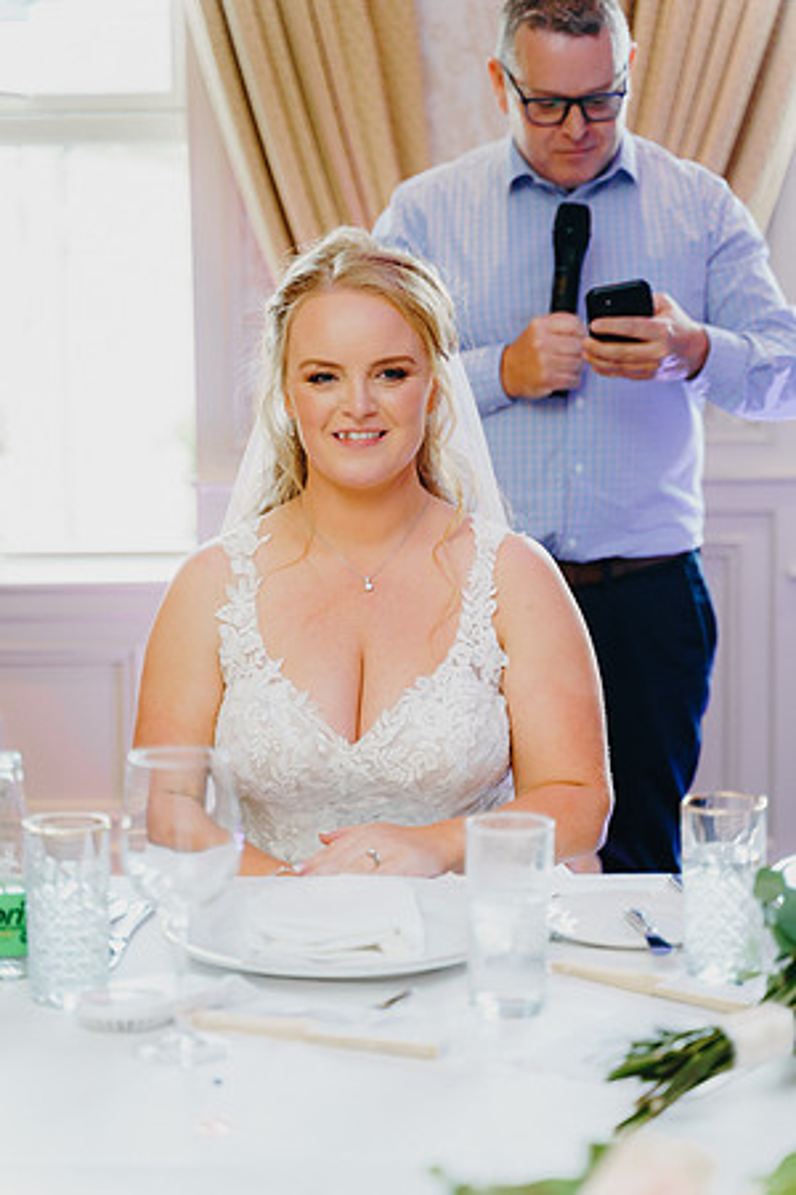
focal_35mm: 75
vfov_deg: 27.0
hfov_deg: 18.2
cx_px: 398
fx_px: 2487
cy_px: 598
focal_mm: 75
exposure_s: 1/200
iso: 1250
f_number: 2.8
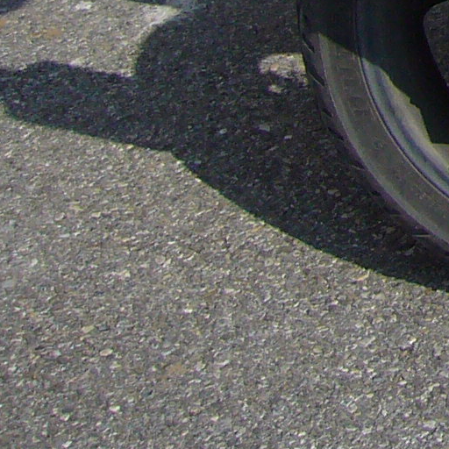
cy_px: -447
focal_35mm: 170
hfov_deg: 9.0
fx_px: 2495
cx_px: 1163
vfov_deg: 9.6
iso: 100
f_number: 5.6
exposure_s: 1/640
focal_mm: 5.8
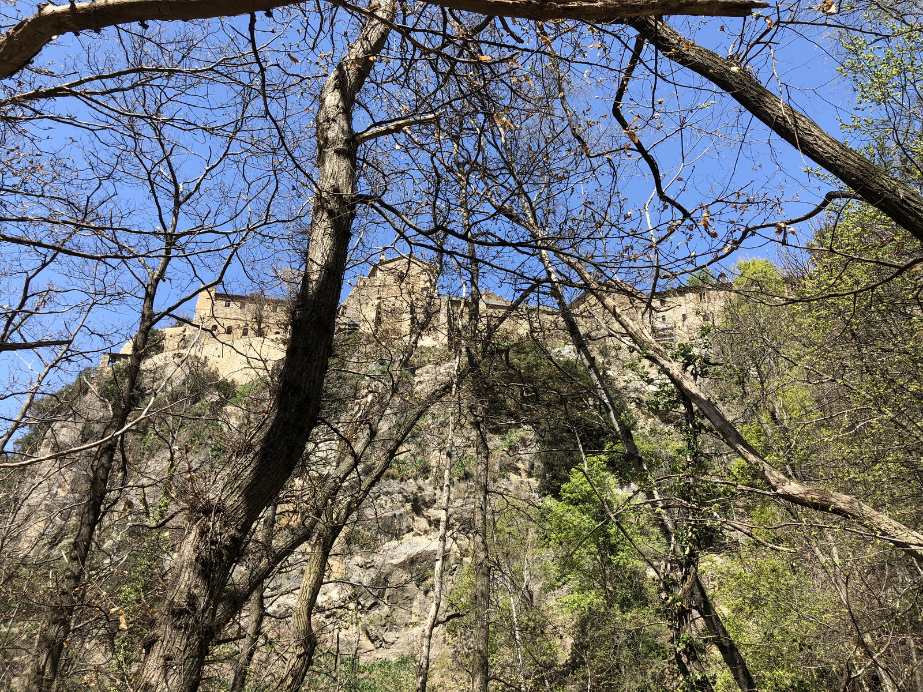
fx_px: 747
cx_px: 462
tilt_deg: +27.4
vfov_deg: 49.7
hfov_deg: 63.4
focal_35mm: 28
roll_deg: +0.0
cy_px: 346
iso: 20
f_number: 1.8
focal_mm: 4
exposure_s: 1/800
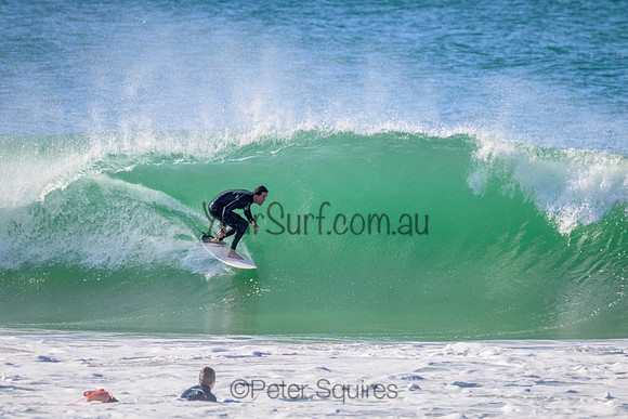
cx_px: 314
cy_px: 210
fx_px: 13958
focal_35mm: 800
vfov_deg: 1.7
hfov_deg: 2.6
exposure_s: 1/2000
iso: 1800
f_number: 11
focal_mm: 800
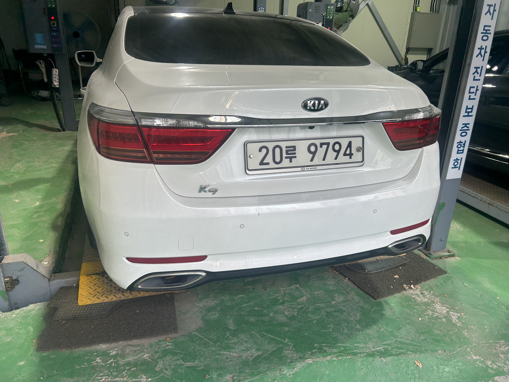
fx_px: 382
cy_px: 191
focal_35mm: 26
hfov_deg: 67.3
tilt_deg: -23.9
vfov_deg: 53.1
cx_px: 254
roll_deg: -0.8
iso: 50
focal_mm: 5.7
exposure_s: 1/120
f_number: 1.5
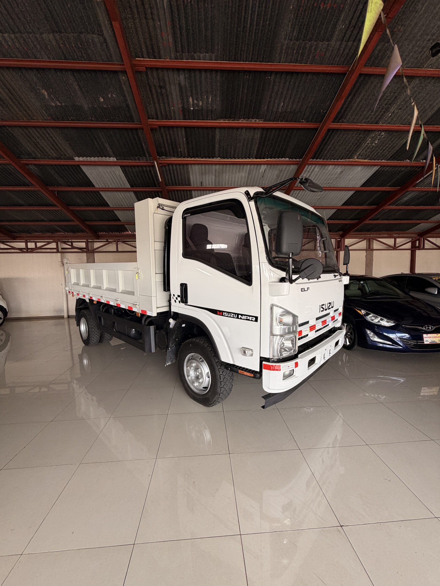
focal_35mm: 14
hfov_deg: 85.7
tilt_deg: -4.9
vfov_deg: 102.1
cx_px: 220
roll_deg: +0.2
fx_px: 237
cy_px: 293
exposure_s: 1/121
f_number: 2.2
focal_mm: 2.22
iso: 80
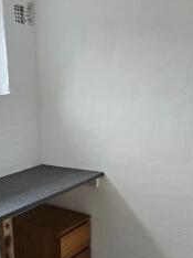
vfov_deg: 42.8
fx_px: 320
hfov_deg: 32.7
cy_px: 186
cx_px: 41
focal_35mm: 43
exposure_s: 1/180
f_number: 1.7
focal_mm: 6.3
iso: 125
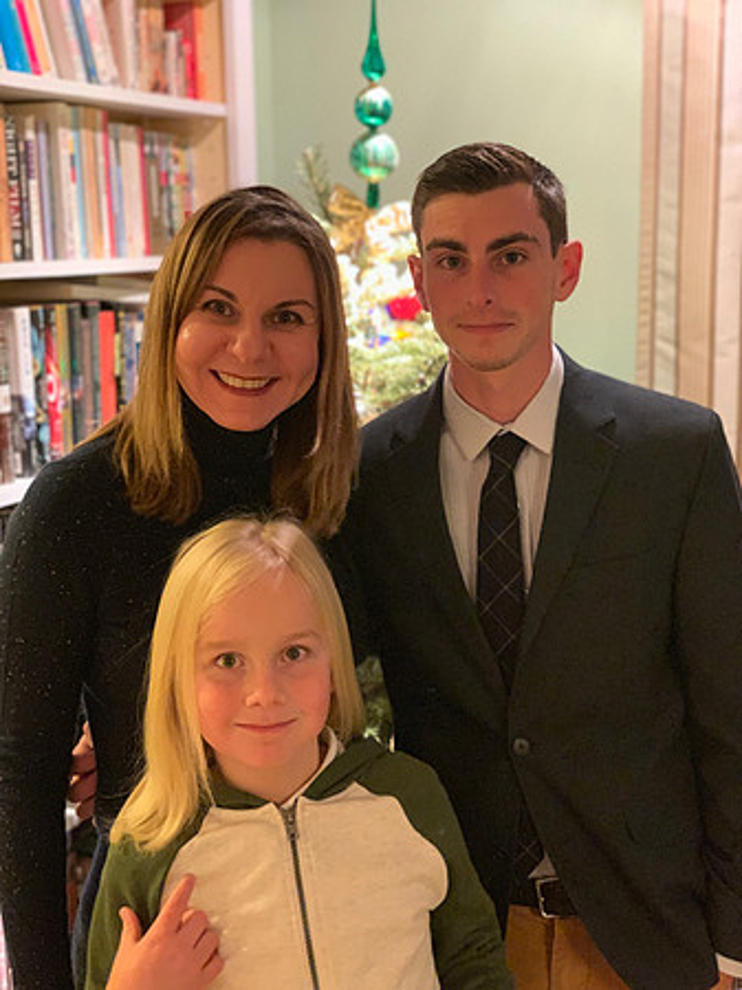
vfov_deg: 36.8
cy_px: 495
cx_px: 371
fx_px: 1488
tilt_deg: -9.8
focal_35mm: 52
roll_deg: +0.8
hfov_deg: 28.0
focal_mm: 6
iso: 640
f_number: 2.4
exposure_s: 1/30
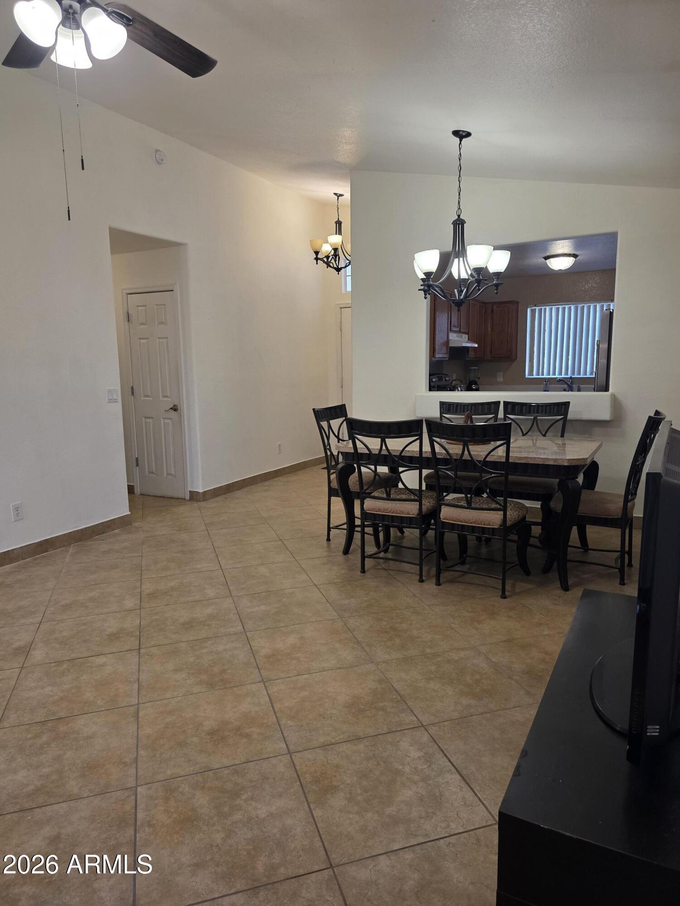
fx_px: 602
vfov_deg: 73.9
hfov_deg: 58.9
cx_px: 340
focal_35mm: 23
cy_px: 453
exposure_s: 1/120
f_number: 1.7
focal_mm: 6.3
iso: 160
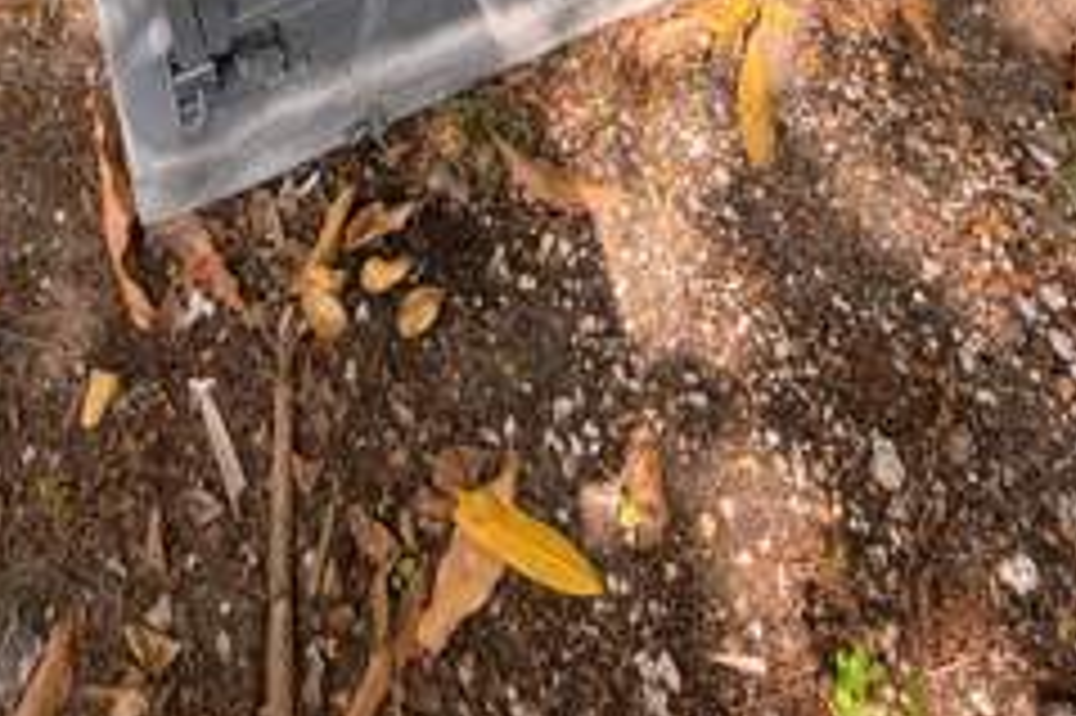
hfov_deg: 49.0
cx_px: 387
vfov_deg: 20.7
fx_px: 1165
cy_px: -630
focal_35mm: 39
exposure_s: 1/151
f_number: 2.2
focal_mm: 2.22
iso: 40
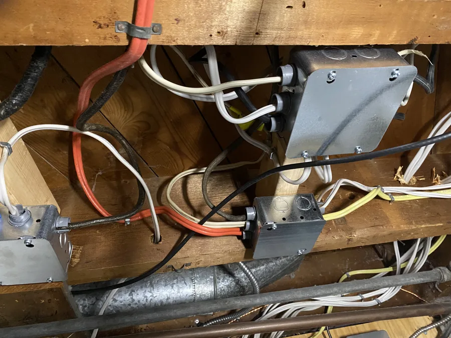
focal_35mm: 26
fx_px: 339
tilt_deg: +43.4
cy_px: 169
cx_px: 226
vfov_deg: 53.1
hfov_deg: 67.3
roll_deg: +13.9
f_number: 1.8
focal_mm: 4.25
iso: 640
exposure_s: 1/30
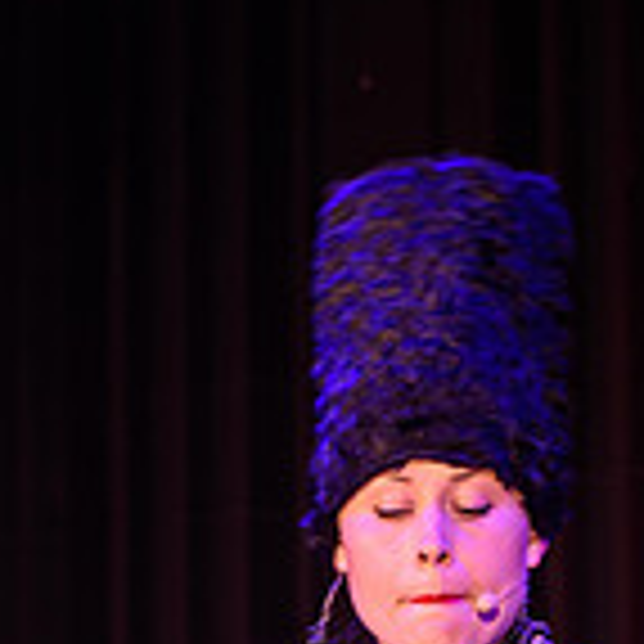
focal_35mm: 347
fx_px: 7304
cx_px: 234
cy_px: 1000
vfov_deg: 5.0
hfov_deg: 5.0
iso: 800
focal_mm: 130
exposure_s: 1/50
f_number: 8
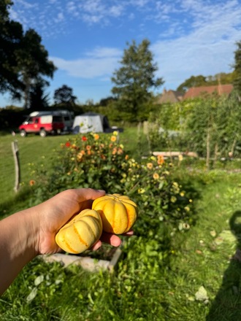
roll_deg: -0.2
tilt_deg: -10.4
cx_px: 120
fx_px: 223
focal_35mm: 24
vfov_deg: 71.6
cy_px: 160
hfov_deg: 56.8
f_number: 1.78
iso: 80
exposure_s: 1/4049
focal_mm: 6.76
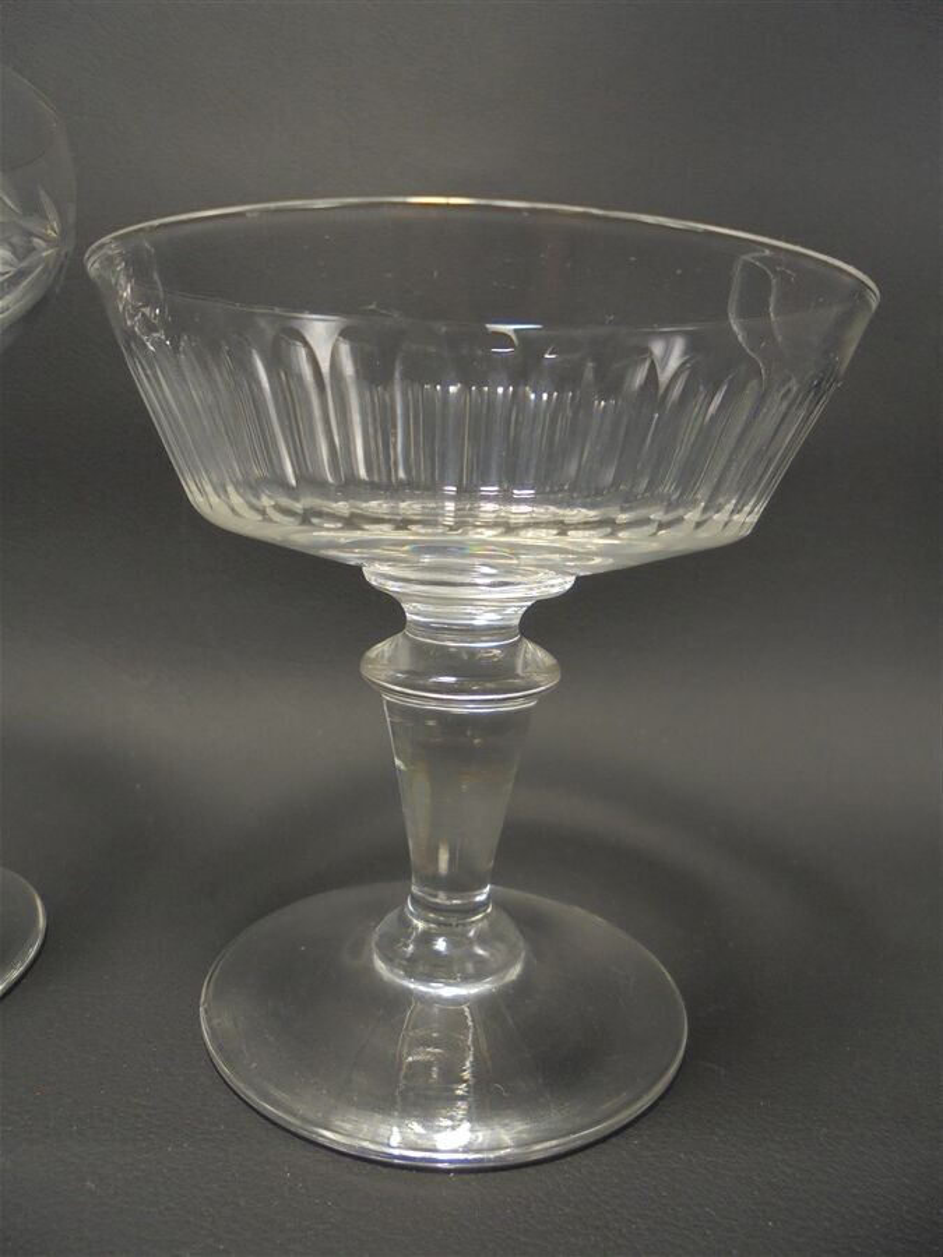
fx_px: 944
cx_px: 472
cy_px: 628
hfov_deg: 53.1
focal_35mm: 26
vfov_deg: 67.3
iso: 100
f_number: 3.5
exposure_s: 1/30
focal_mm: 4.6
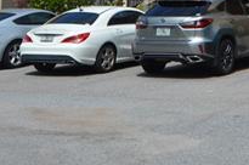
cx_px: 310
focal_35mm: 90
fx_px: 622
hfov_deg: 20.9
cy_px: -102
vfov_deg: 13.9
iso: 100
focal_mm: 12
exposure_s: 1/250
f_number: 8
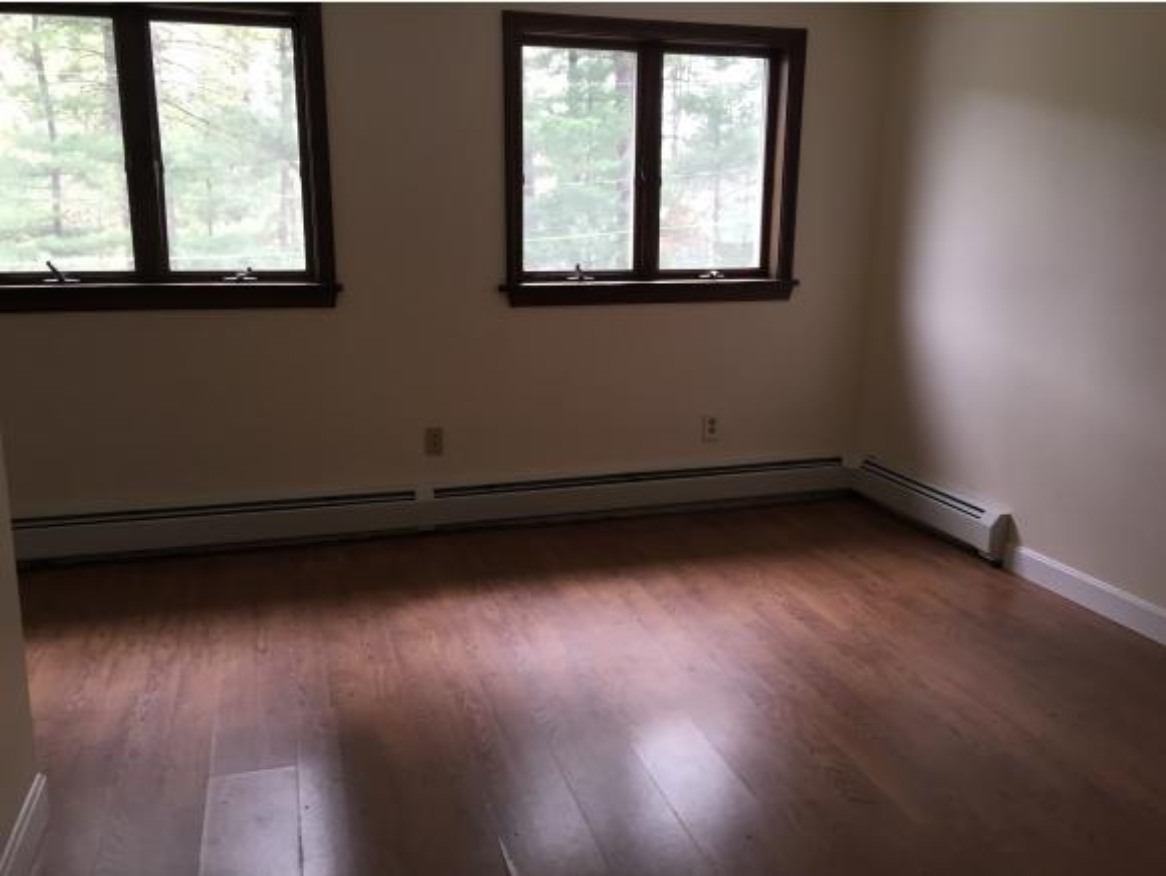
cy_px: 438
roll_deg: -0.5
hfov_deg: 61.6
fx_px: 978
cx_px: 583
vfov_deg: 48.3
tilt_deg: -10.7
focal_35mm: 29
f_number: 2.2
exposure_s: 1/30
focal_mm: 4.15
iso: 32
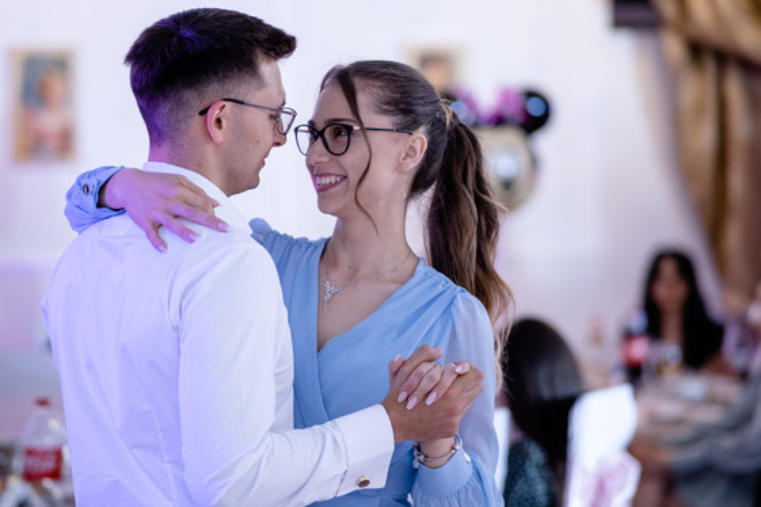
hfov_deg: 14.1
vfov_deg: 9.4
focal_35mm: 146
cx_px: 338
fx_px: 3086
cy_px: 237
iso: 640
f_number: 1.8
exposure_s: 1/160
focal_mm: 85
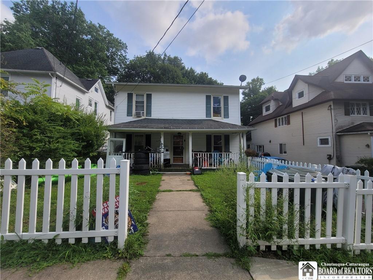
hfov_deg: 106.2
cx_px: 186
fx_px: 140
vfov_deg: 89.9
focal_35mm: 13
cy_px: 140
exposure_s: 1/1628
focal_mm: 2.2
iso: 64
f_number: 2.2
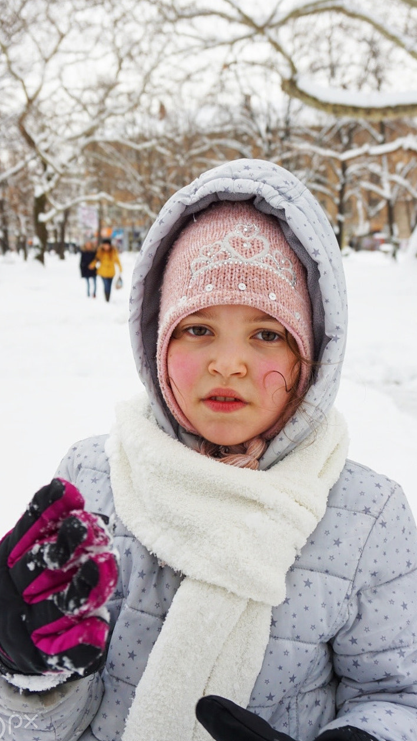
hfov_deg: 29.7
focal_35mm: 40
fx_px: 786
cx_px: 206
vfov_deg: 50.4
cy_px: 334
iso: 100
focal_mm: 20
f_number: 4.5
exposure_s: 1/250
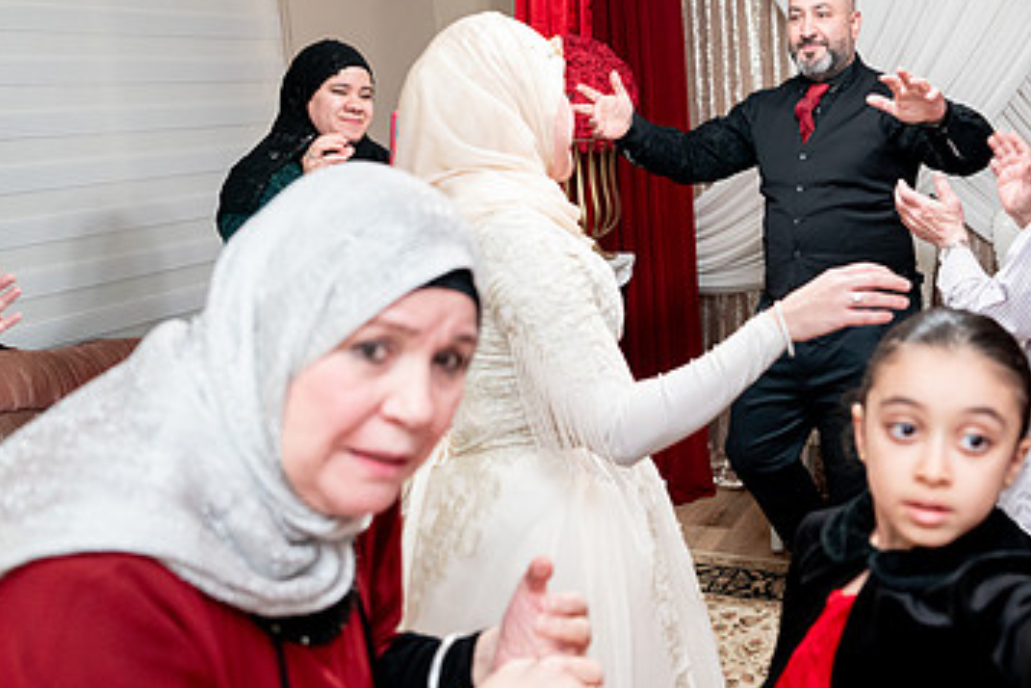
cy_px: 265
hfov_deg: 48.2
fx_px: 1117
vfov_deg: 34.1
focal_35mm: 39
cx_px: 731
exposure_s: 1/160
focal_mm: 24
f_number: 2.8
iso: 2500
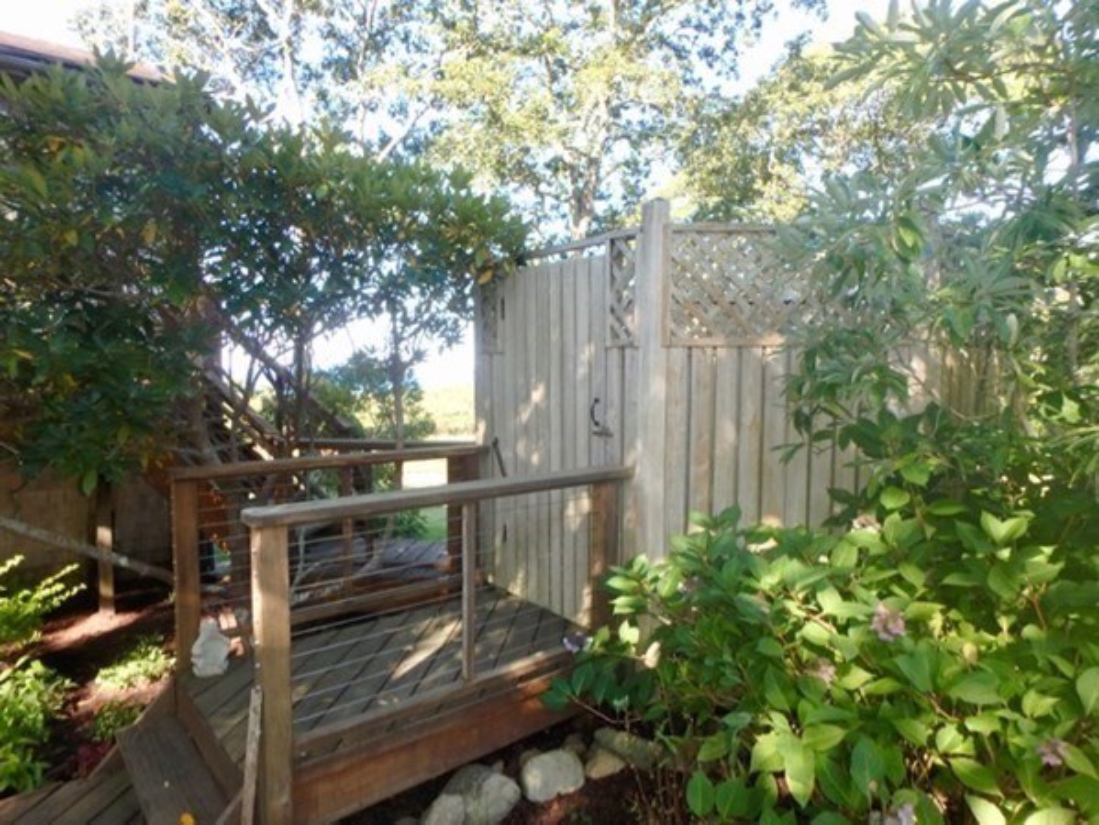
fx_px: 667
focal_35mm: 21
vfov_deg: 63.5
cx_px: 550
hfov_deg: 79.0
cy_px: 412
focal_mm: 3.7
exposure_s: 1/100
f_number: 3.5
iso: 125
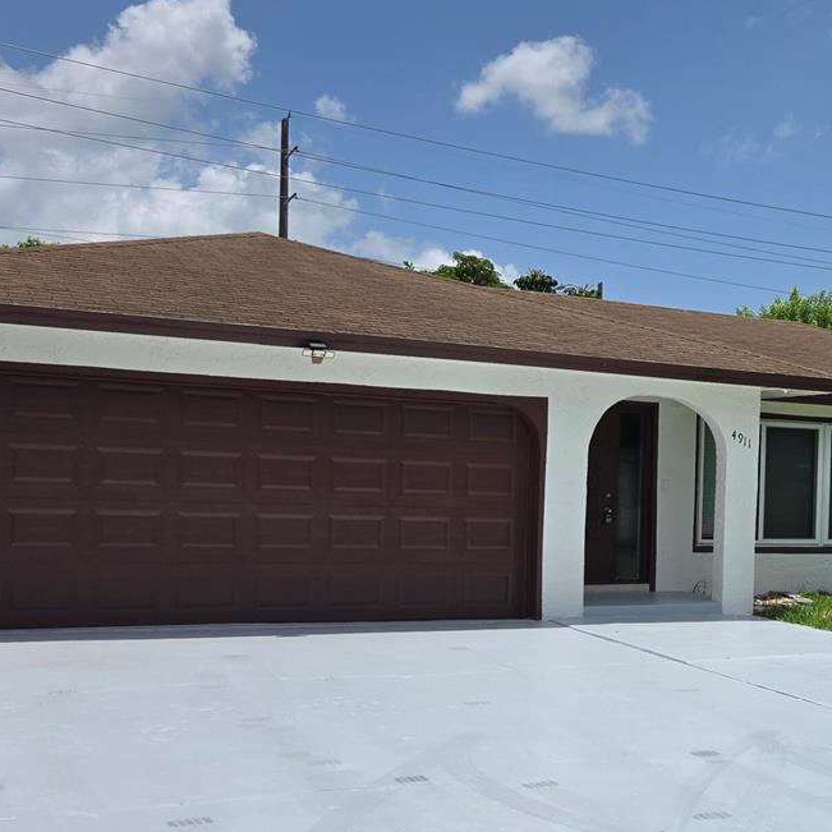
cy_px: 519
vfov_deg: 33.9
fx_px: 1360
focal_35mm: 50
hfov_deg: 32.9
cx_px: 681
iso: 64
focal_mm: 5.4
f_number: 1.8
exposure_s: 1/7734
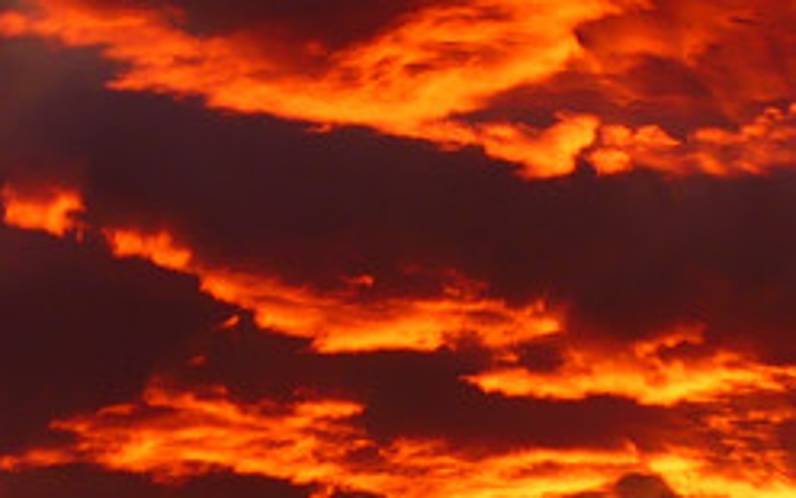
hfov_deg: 9.2
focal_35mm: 228
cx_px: 705
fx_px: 4946
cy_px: -157
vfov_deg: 5.7
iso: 100
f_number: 2.8
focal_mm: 9.1
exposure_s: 1/160
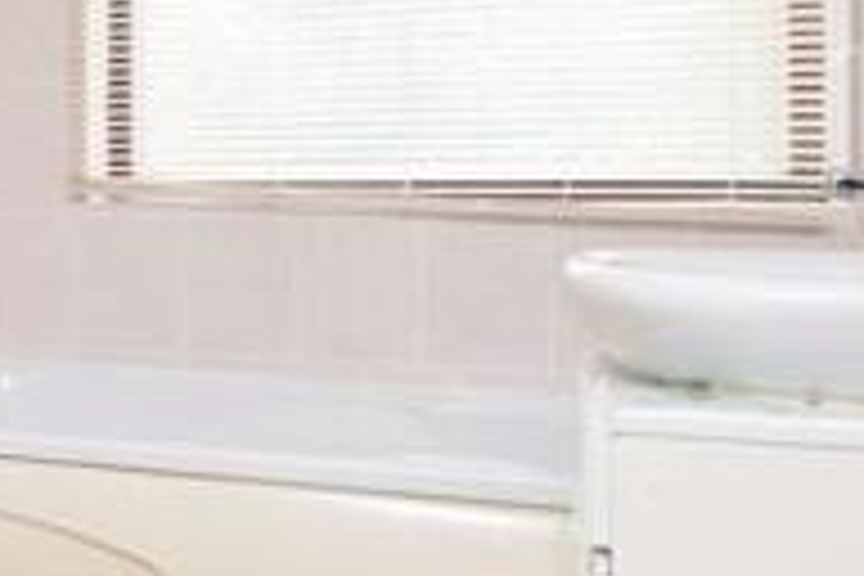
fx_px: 1412
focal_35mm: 59
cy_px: 160
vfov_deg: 22.9
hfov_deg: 28.8
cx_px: -207
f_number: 10
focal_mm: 11.5
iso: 400
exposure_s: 1/80
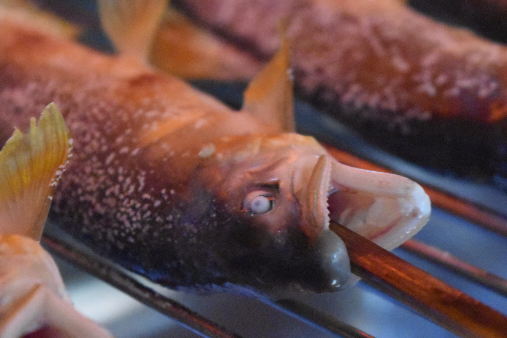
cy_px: 135
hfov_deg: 14.7
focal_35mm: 139
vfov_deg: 9.9
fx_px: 1955
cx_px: 352
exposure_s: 1/50
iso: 12800
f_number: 5.6
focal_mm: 55
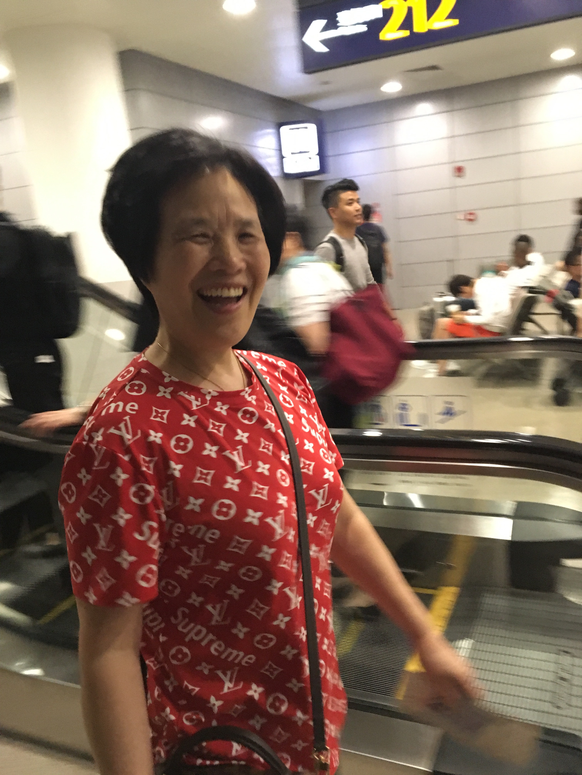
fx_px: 650
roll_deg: +2.4
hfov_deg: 48.2
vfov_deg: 61.7
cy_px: 388
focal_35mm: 29
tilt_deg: -21.6
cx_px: 291
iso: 320
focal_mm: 4.15
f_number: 2.2
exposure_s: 1/17
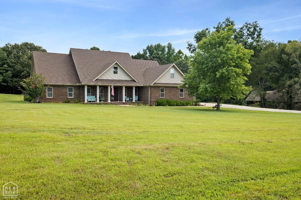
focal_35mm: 31
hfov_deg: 60.3
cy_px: 100
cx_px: 150
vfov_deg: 42.3
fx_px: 259
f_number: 5.6
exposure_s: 1/1250
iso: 1000
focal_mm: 31
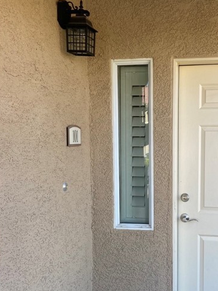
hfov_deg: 34.3
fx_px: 344
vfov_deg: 45.6
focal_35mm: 41
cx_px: 168
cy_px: 171
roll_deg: -0.5
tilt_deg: -4.5
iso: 32
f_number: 1.8
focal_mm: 4.25
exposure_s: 1/302
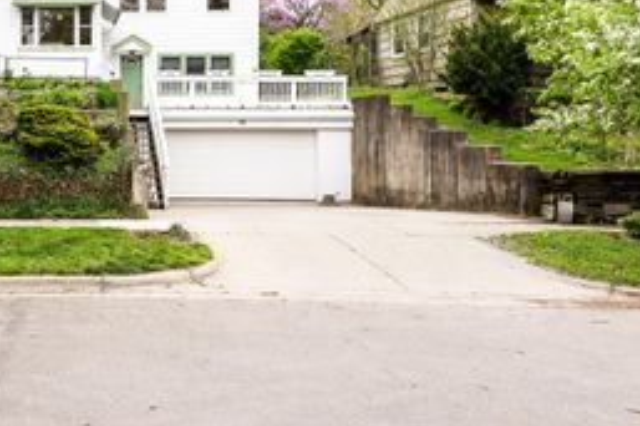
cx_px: 35
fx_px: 622
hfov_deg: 47.4
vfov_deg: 35.2
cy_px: 29
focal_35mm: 35
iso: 400
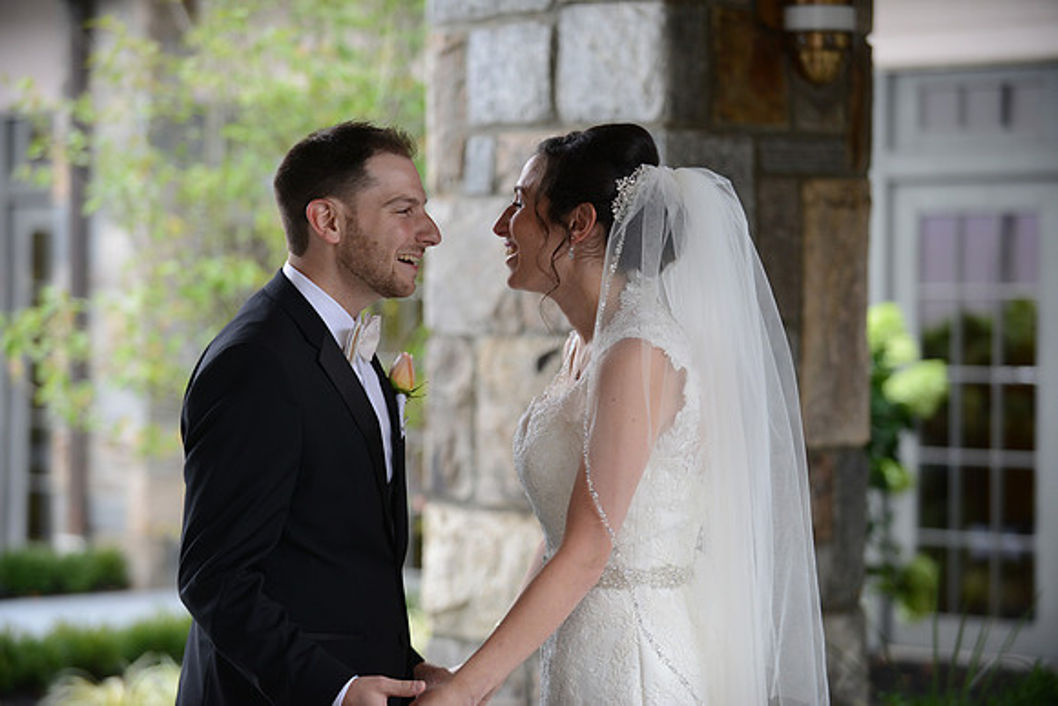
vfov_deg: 11.4
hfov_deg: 17.1
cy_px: 353
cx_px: 529
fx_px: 3527
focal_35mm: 120
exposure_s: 1/640
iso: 500
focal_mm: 120
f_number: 3.5
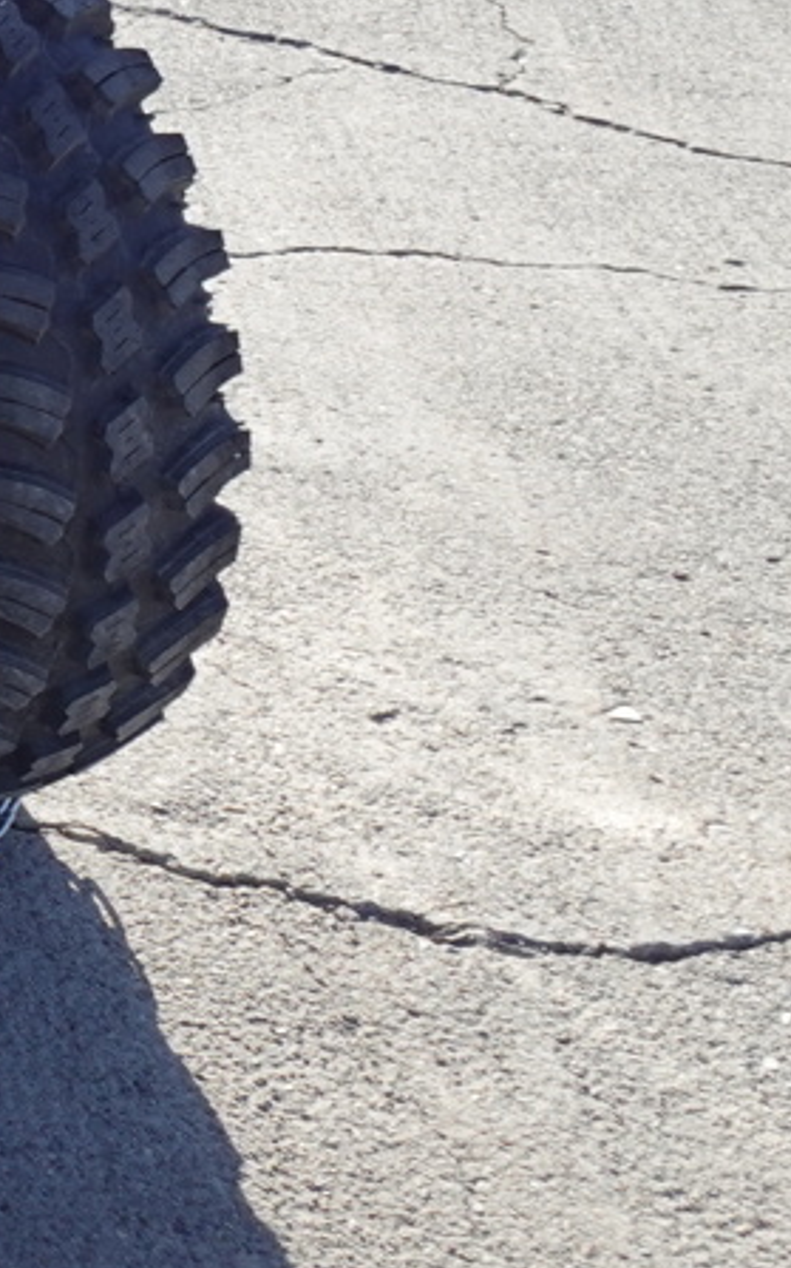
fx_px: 2520
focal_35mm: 73
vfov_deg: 26.5
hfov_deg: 13.2
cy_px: -41
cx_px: -1131
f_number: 2
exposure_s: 1/1250
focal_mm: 7.6
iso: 125
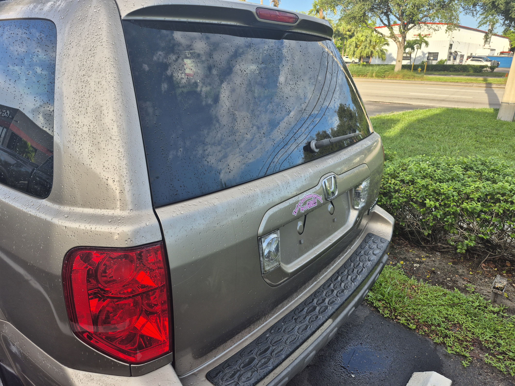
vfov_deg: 58.9
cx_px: 258
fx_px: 342
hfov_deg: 73.9
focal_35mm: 23
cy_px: 193
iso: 25
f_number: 1.8
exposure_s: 1/534
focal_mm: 5.4
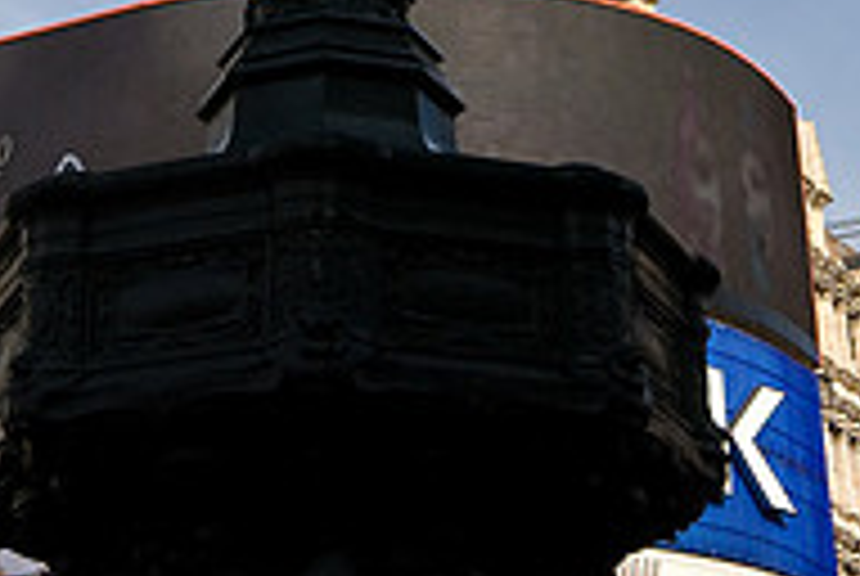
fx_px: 2177
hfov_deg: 22.3
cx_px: 293
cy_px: -81
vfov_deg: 14.7
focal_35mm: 91
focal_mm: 20
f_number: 9
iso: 200
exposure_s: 1/320
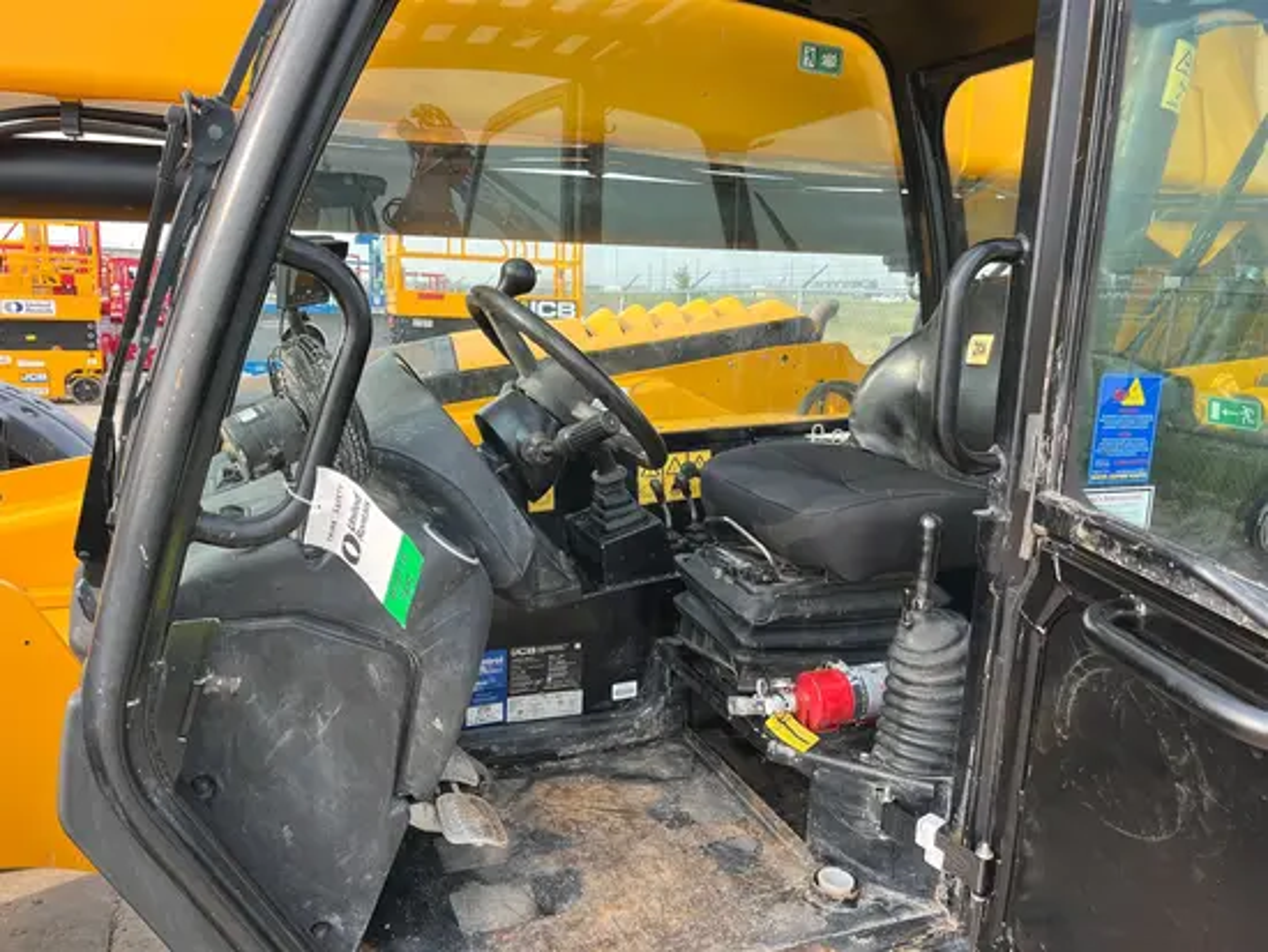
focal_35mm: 26
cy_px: 476
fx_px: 953
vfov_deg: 53.1
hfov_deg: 67.3
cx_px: 634
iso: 50
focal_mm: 5.1
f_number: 1.6
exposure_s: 1/385
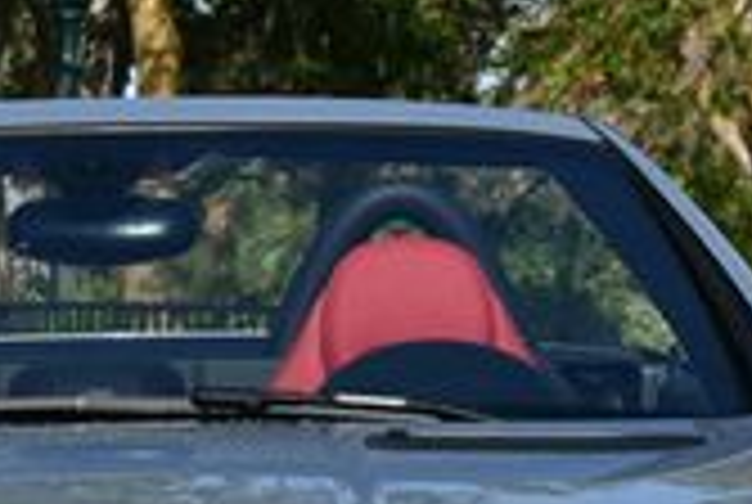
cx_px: 45
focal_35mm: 306
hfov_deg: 6.7
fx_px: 6403
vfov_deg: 4.5
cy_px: 729
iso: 100
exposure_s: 1/400
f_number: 10
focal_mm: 40
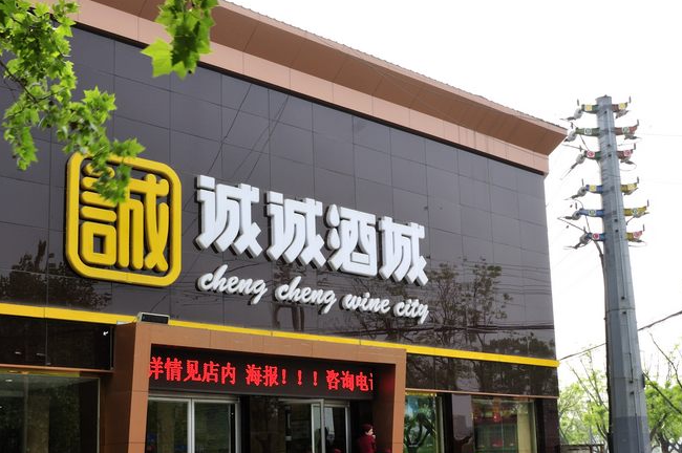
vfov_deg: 25.8
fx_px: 984
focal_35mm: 52
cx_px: 268
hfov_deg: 38.0
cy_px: 299
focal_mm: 22
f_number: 13
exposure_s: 1/50
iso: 200
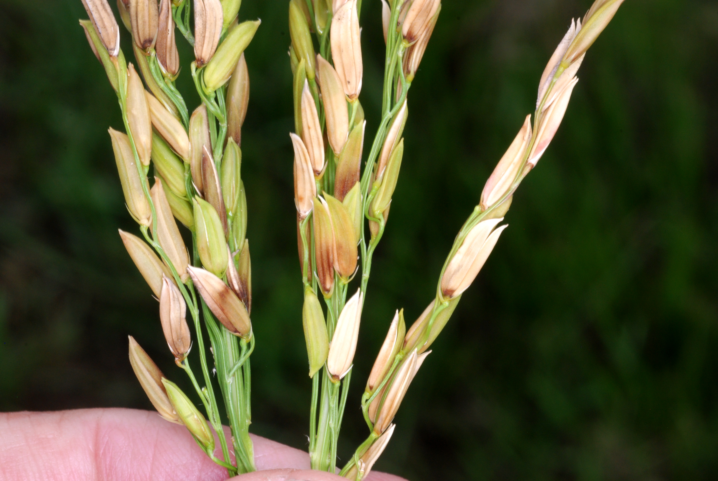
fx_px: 1797
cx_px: 359
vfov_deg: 15.2
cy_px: 240
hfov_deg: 22.6
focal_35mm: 90
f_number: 32
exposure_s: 1/60
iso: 400
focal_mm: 60
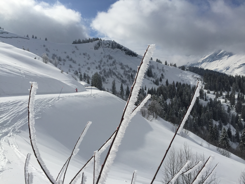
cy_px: 92
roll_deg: +1.6
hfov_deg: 61.7
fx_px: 205
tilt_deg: -5.3
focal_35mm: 29
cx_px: 122
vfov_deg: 48.2
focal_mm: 4.15
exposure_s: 1/7937
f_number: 2.2
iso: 32
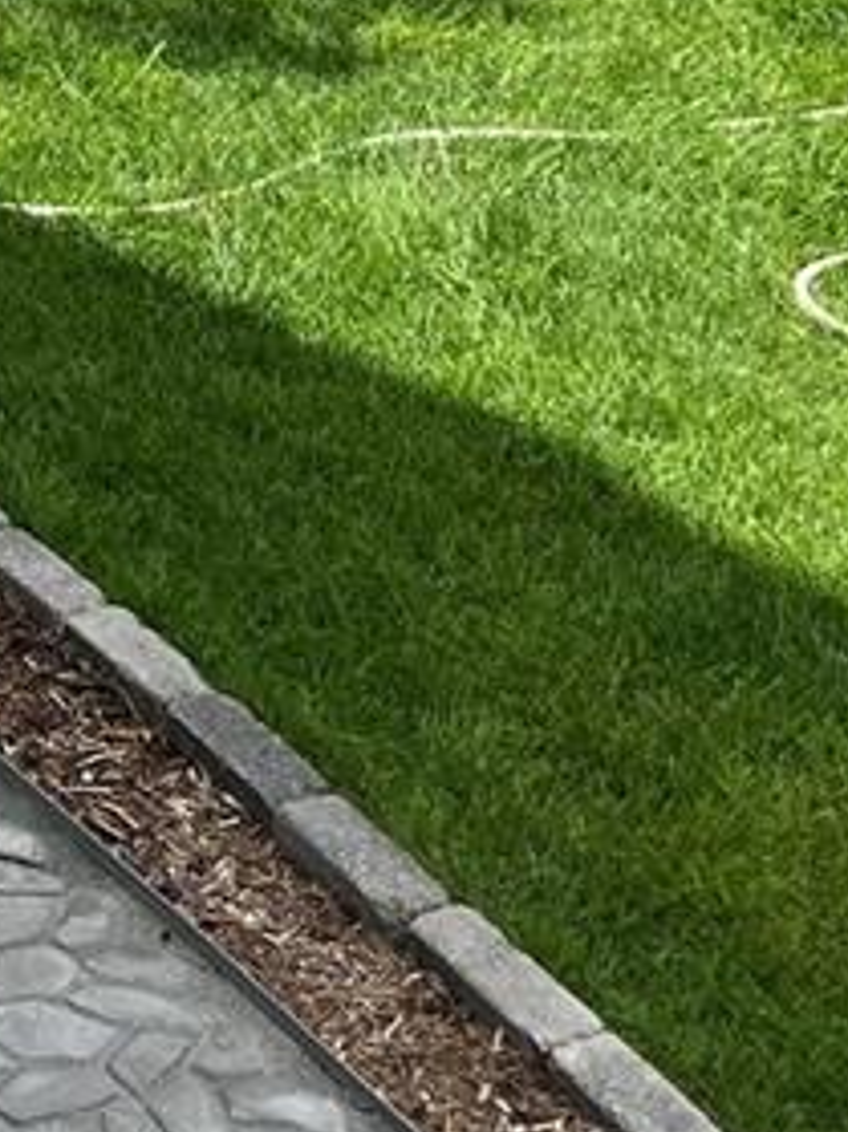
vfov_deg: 16.0
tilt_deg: -8.2
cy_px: -609
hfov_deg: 13.1
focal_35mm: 112
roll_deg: +0.7
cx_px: 142
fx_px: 3661
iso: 50
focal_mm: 5.1
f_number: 1.6
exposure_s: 1/4310
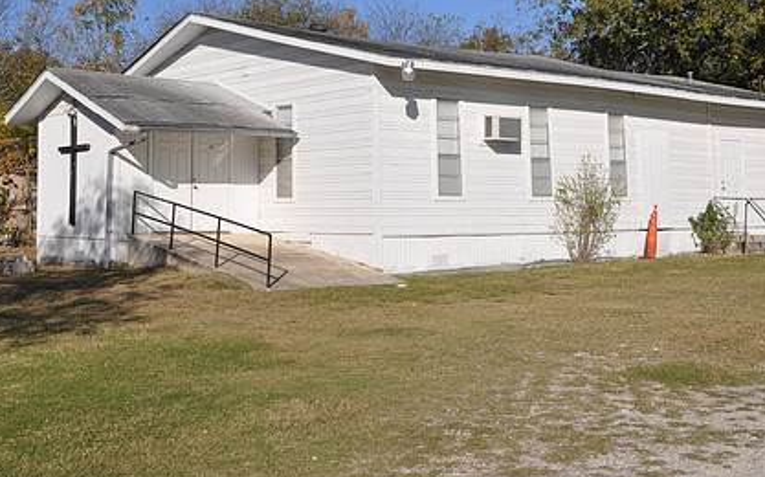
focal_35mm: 51
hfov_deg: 39.4
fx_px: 1063
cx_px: 460
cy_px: 146
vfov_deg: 25.1
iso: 200
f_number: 13
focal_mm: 24
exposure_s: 1/160
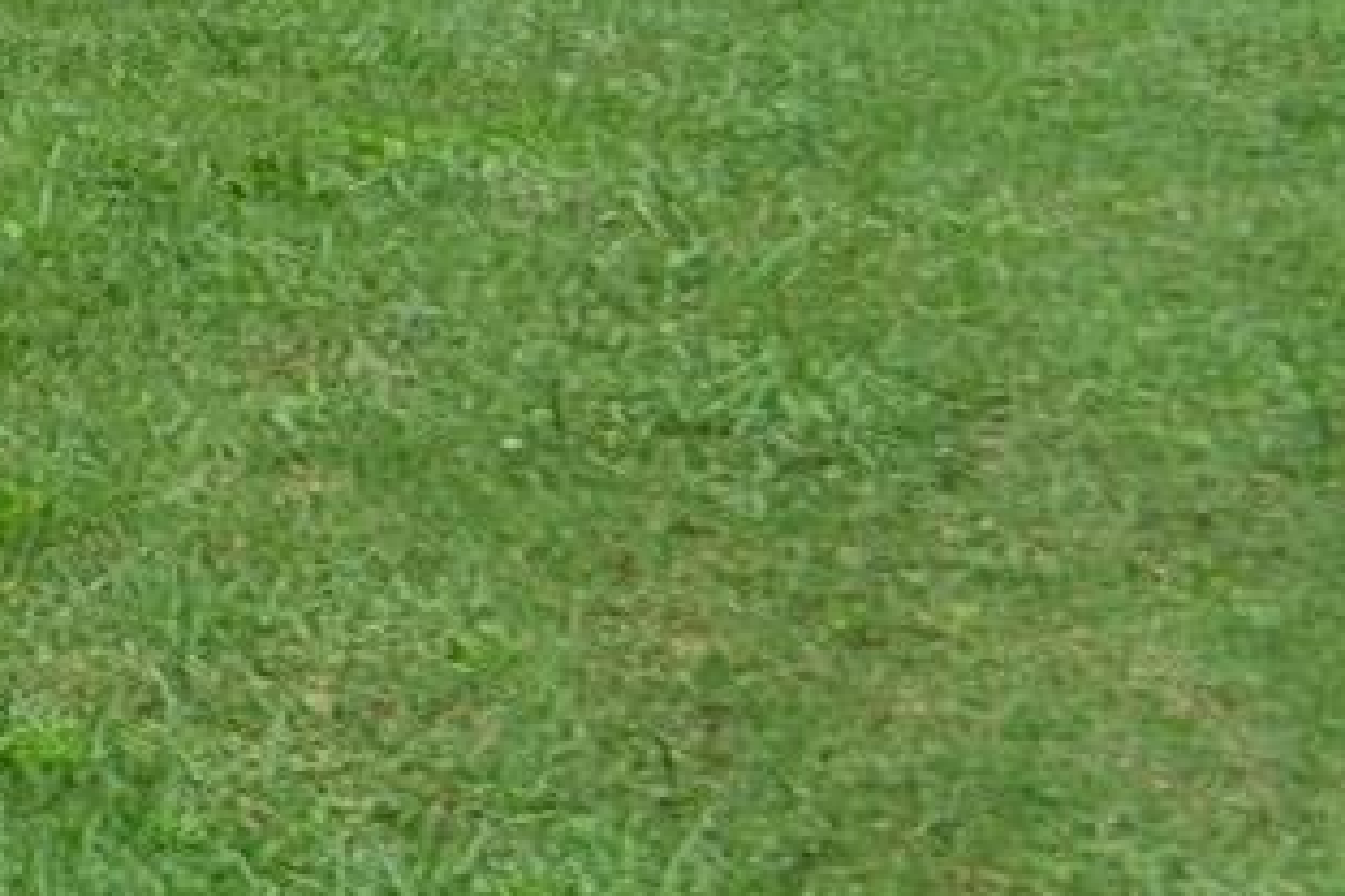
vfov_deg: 5.4
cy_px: -1348
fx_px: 9115
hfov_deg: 7.0
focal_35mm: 244
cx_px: -3479
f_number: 8
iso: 100
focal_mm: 22
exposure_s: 1/250
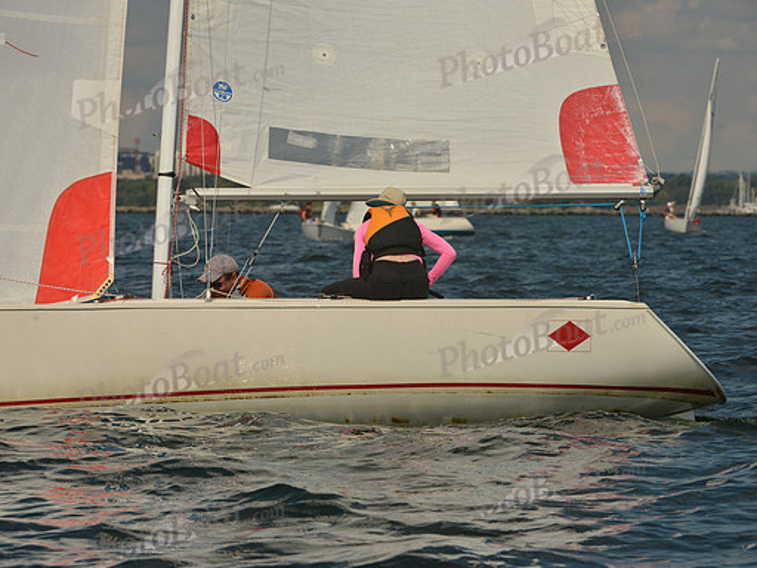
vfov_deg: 6.8
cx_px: 362
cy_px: 283
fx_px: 4767
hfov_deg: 9.1
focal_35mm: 218
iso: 320
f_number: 9
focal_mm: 200
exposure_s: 1/1250
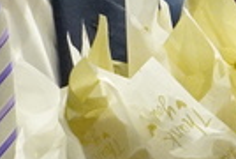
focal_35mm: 423
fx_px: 2778
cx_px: 192
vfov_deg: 3.3
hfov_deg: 4.9
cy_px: 128
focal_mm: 37
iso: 6400
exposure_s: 1/125
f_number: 4
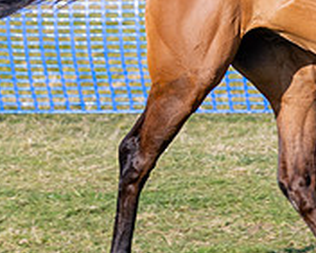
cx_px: 317
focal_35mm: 616
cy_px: -76
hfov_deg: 3.1
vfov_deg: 2.5
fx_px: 5764
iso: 100
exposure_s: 1/1250
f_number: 2.8
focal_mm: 95
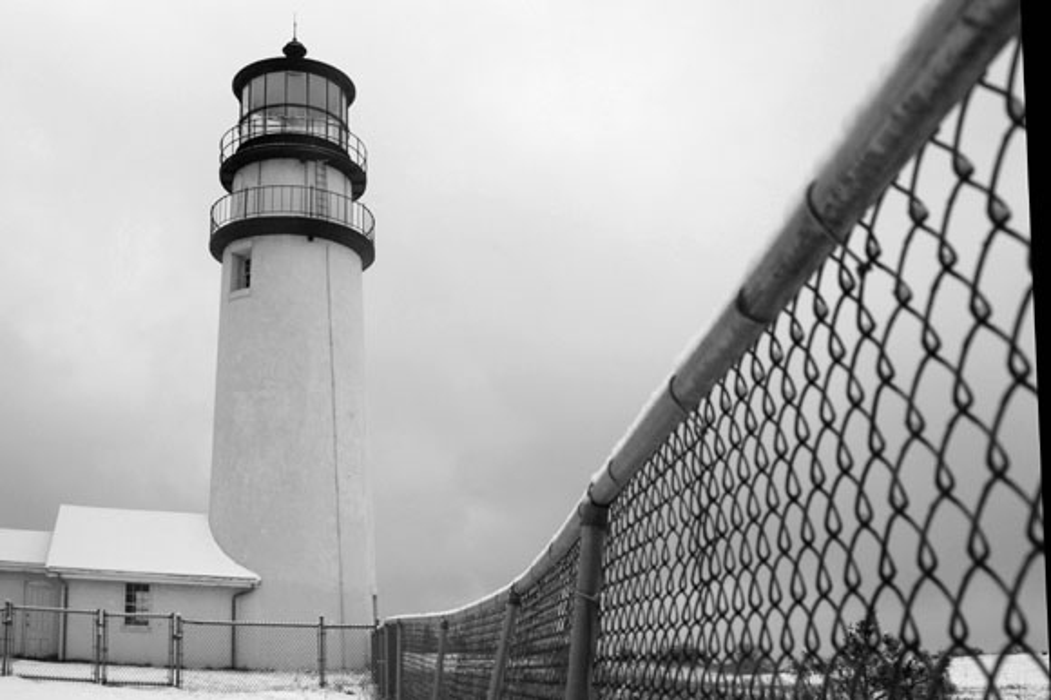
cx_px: 526
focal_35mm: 36
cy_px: 350
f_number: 5
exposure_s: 1/500
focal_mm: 24
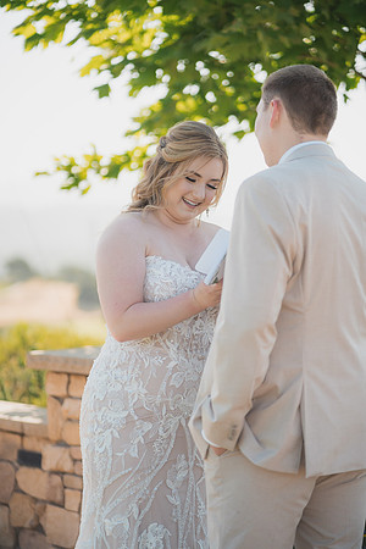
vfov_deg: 23.9
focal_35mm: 85
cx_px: 183
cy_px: 274
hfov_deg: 16.1
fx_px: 1296
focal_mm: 85
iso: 125
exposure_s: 1/2000
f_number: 1.8
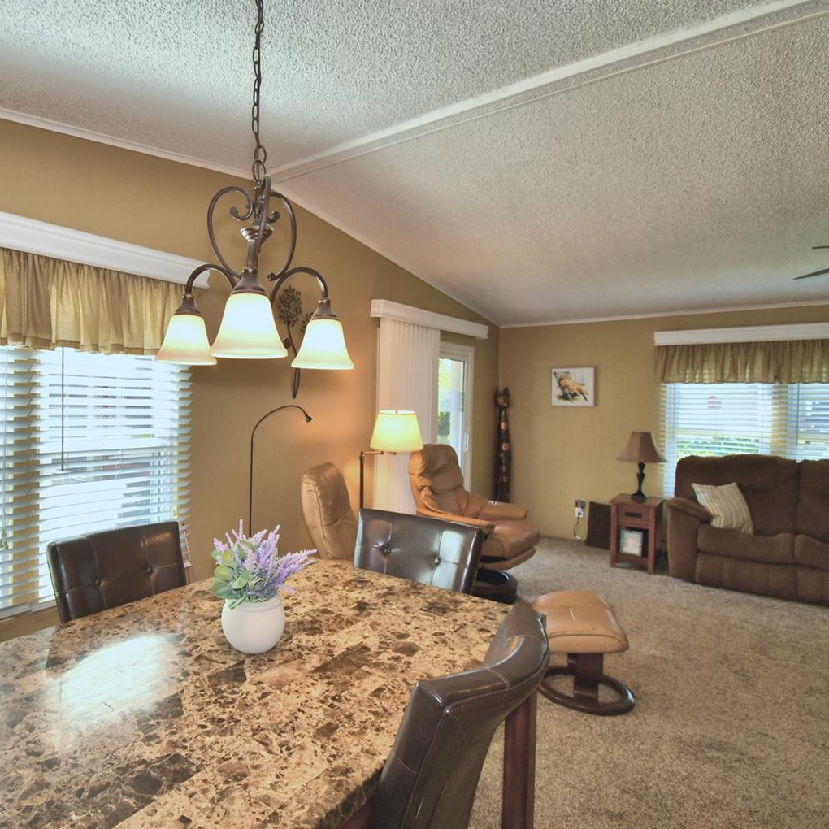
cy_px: 403
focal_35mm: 20
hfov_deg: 71.9
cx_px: 257
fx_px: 542
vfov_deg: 74.8
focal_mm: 10
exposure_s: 1/80
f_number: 4.5
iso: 100
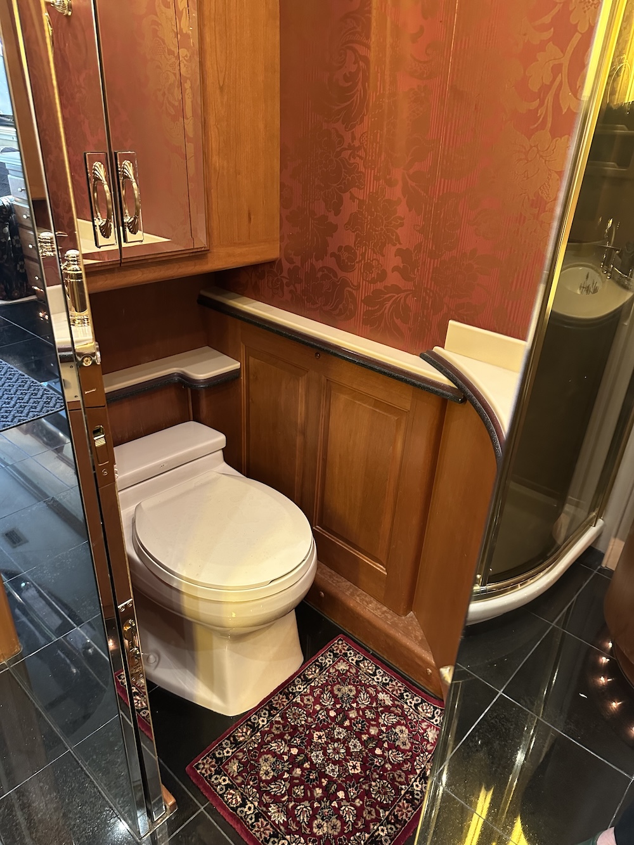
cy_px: 422
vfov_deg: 71.6
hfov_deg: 56.8
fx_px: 586
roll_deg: -2.3
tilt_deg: -29.6
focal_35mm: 24
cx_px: 317
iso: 640
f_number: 1.78
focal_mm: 6.86
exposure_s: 1/40
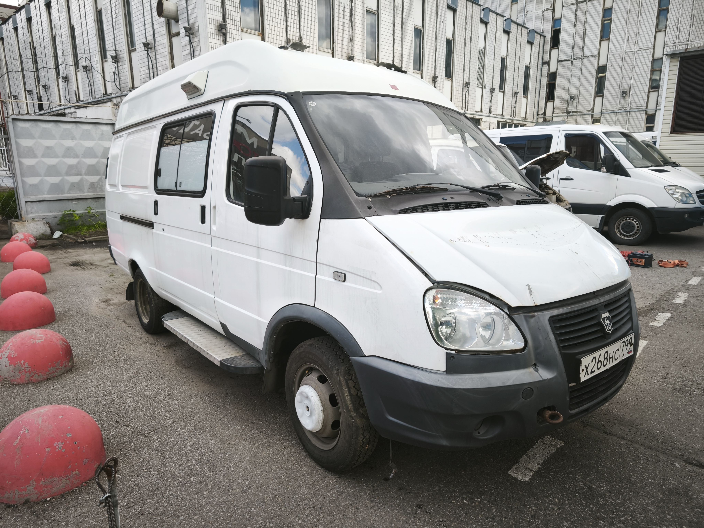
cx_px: 352
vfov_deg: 58.9
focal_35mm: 23
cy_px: 264
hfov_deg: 73.9
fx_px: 468
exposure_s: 1/446
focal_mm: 5.35
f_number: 1.7
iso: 80
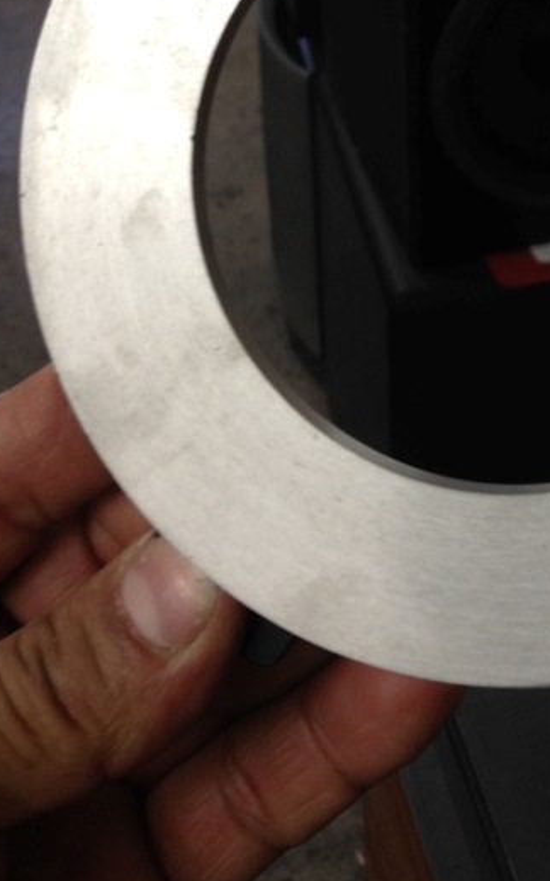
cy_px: 29
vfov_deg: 28.2
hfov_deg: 18.5
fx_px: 1656
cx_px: 504
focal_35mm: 69
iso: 50
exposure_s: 1/20
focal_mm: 4.12
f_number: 2.4
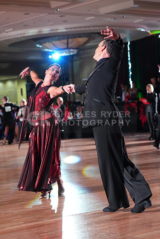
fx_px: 600
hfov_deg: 15.2
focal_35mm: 90
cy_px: 120
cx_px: 80
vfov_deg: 22.6
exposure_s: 1/400
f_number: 4.5
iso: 8000
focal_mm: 90
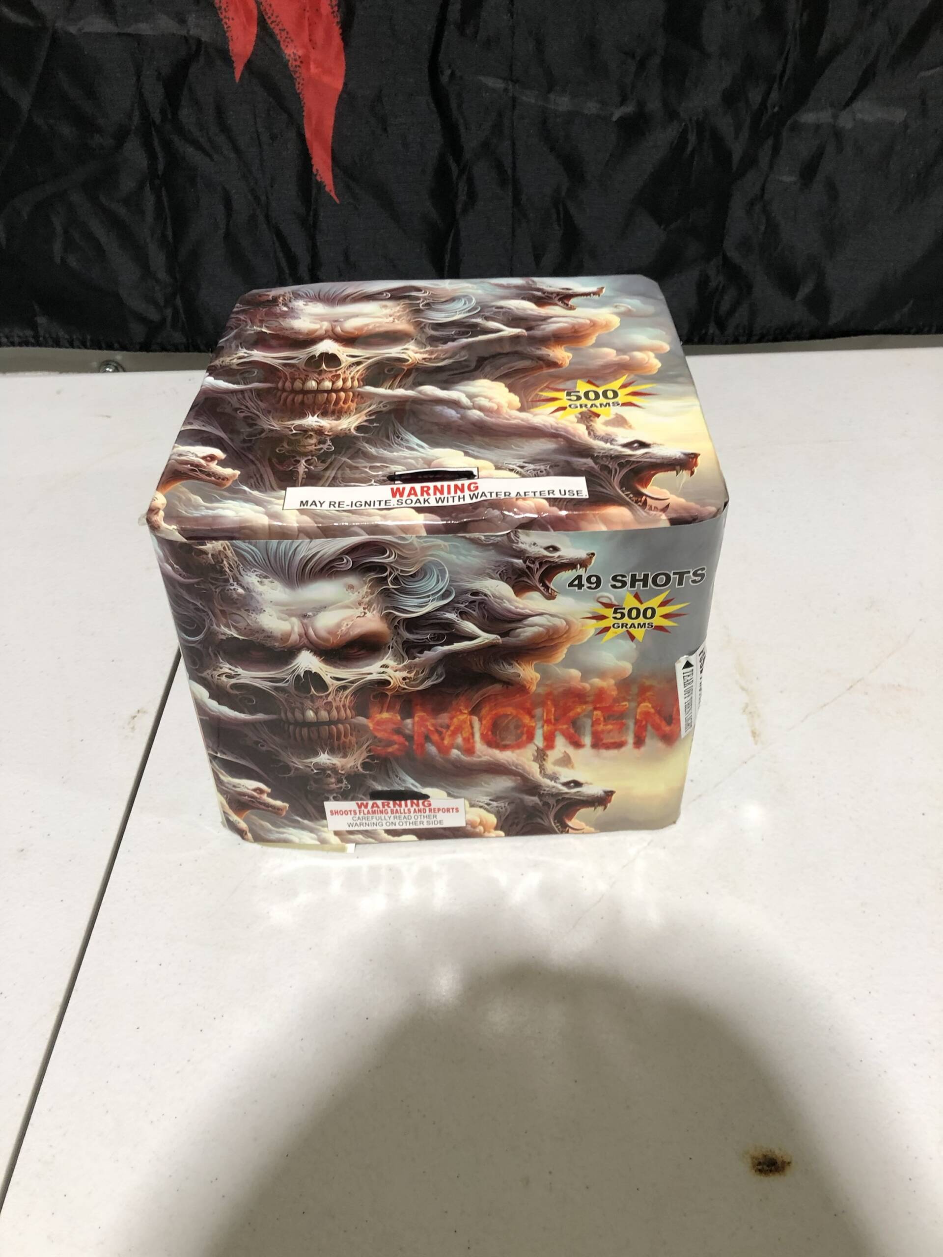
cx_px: 472
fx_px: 1017
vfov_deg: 63.4
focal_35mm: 28
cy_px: 628
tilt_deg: -40.3
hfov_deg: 49.7
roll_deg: +2.6
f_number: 1.8
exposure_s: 1/24
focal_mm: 4
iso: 40
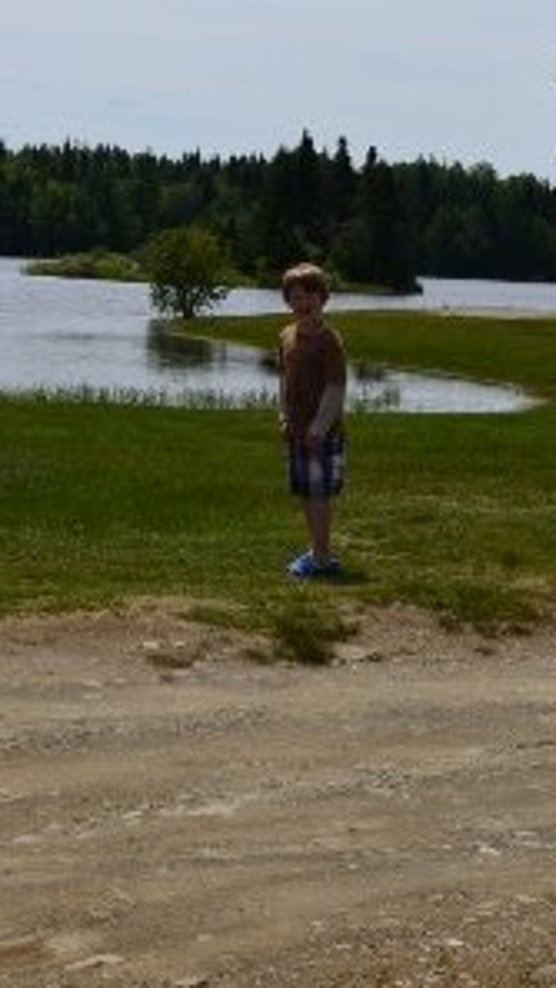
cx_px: 155
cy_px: 90
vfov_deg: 21.3
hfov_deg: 12.3
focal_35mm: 98
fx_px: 2573
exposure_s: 1/500
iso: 320
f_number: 11
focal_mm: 29
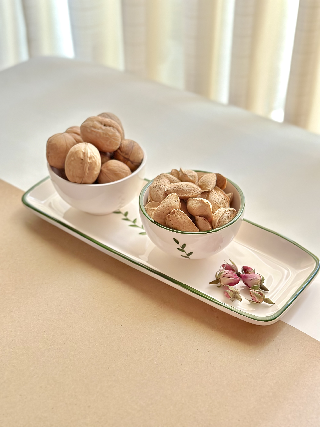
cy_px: 214
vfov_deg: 39.7
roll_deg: +0.4
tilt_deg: -36.4
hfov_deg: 30.3
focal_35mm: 48
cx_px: 160
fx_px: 592
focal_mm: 6.86
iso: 500
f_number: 1.78
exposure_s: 1/40
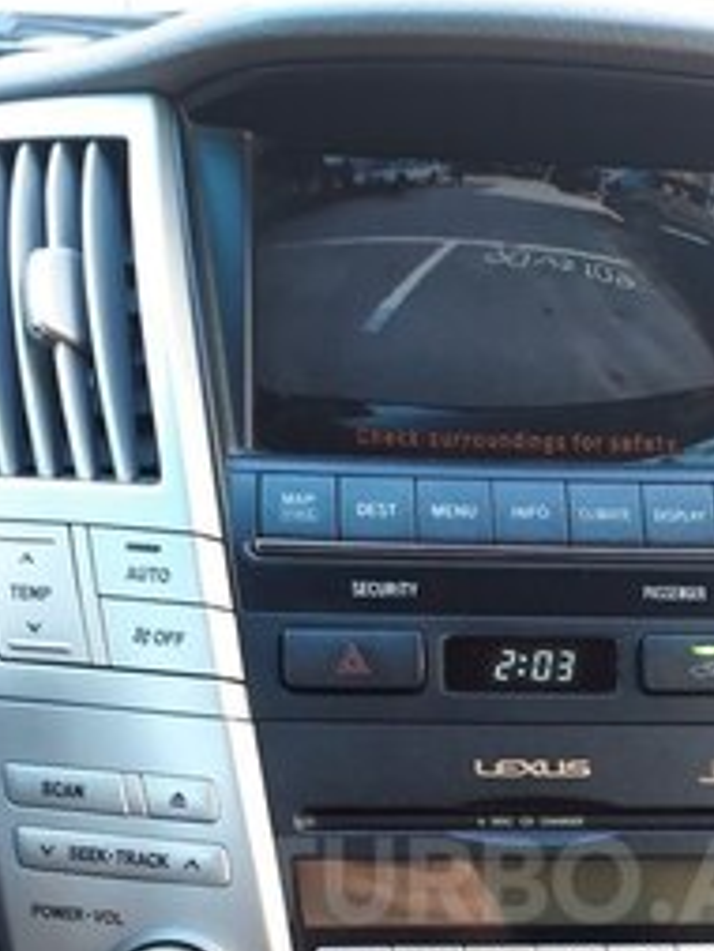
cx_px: 541
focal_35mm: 53
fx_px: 1456
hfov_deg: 27.2
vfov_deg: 33.9
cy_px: 880
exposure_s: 1/33
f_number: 1.9
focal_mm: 3.6
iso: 50
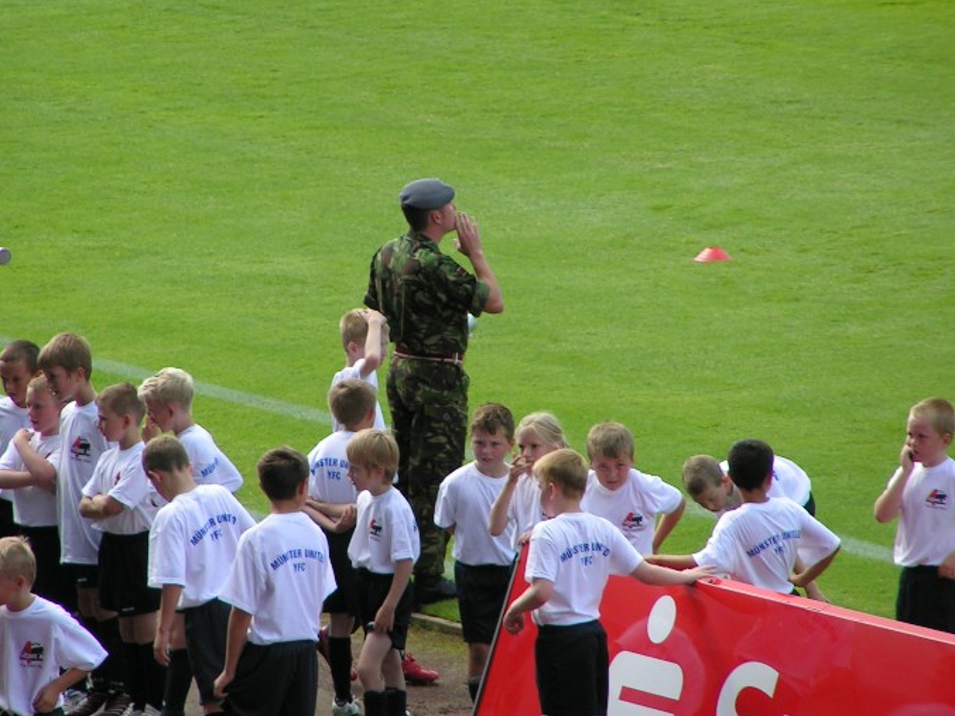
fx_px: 12415
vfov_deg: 3.3
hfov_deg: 4.4
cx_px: 400
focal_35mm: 450
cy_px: 314
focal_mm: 58
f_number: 3.5
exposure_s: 1/320
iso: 50
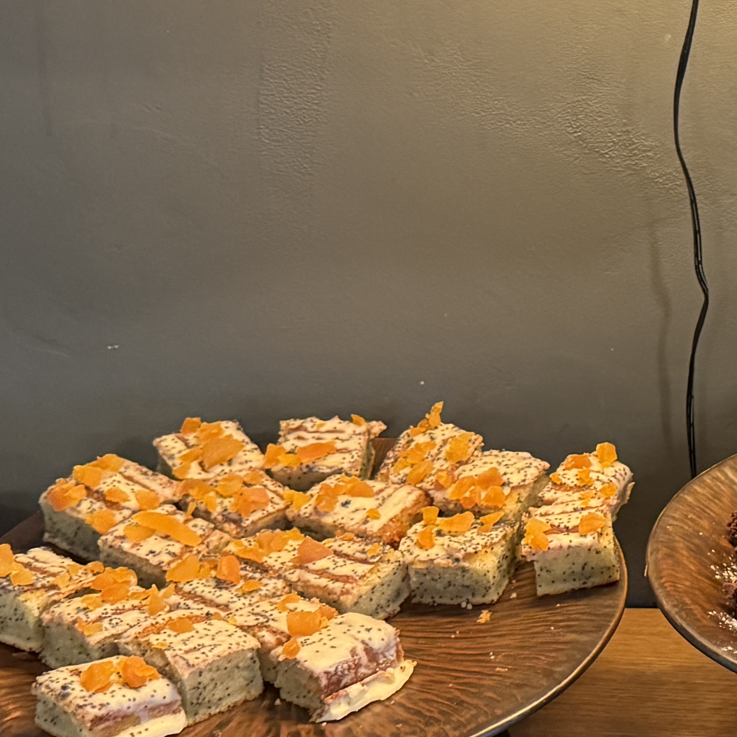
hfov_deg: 20.8
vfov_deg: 22.5
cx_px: 904
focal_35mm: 77
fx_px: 1855
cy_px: 317
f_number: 1.78
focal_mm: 6.76
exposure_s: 1/35
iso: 800
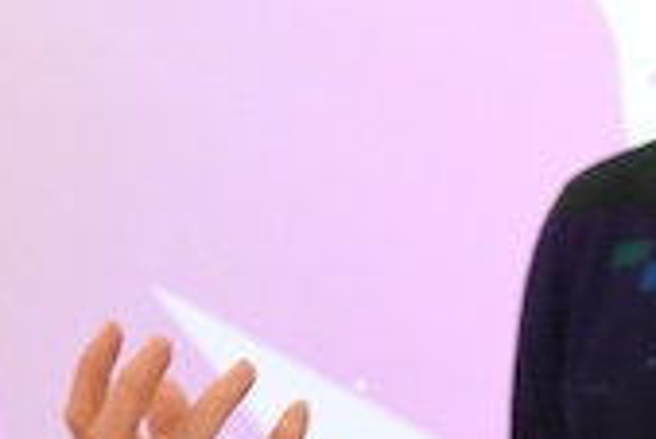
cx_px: 912
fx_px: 10341
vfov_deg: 2.4
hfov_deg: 3.6
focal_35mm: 567
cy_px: 223
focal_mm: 120
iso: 12800
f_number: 9
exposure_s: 1/125
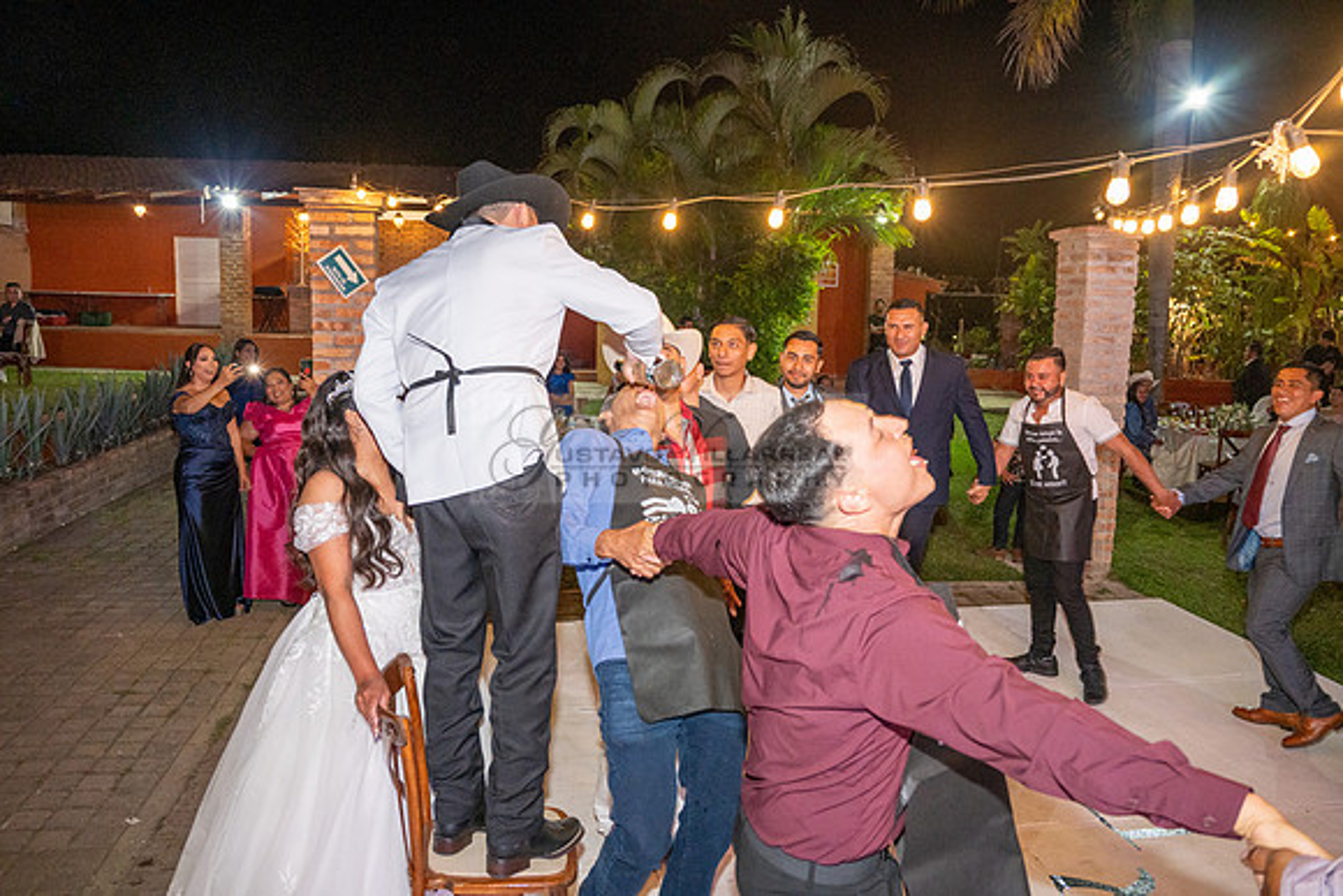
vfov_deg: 46.4
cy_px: 448
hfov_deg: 65.5
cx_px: 672
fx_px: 1045
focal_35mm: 28
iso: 2500
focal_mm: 28
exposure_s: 1/80
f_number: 5
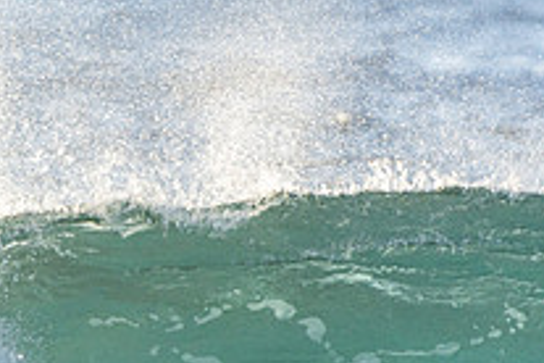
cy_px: 480
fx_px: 31761
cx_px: -105
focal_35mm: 2102
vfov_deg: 0.7
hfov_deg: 1.0
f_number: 5.6
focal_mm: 500
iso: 280
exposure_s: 1/1250
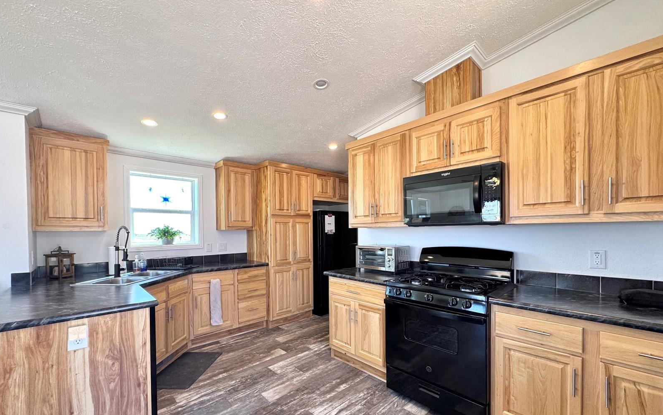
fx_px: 271
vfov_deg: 74.4
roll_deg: +0.4
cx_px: 331
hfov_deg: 101.5
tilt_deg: -1.2
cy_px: 237
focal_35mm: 15
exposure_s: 1/120
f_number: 2.2
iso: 200
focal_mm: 2.22
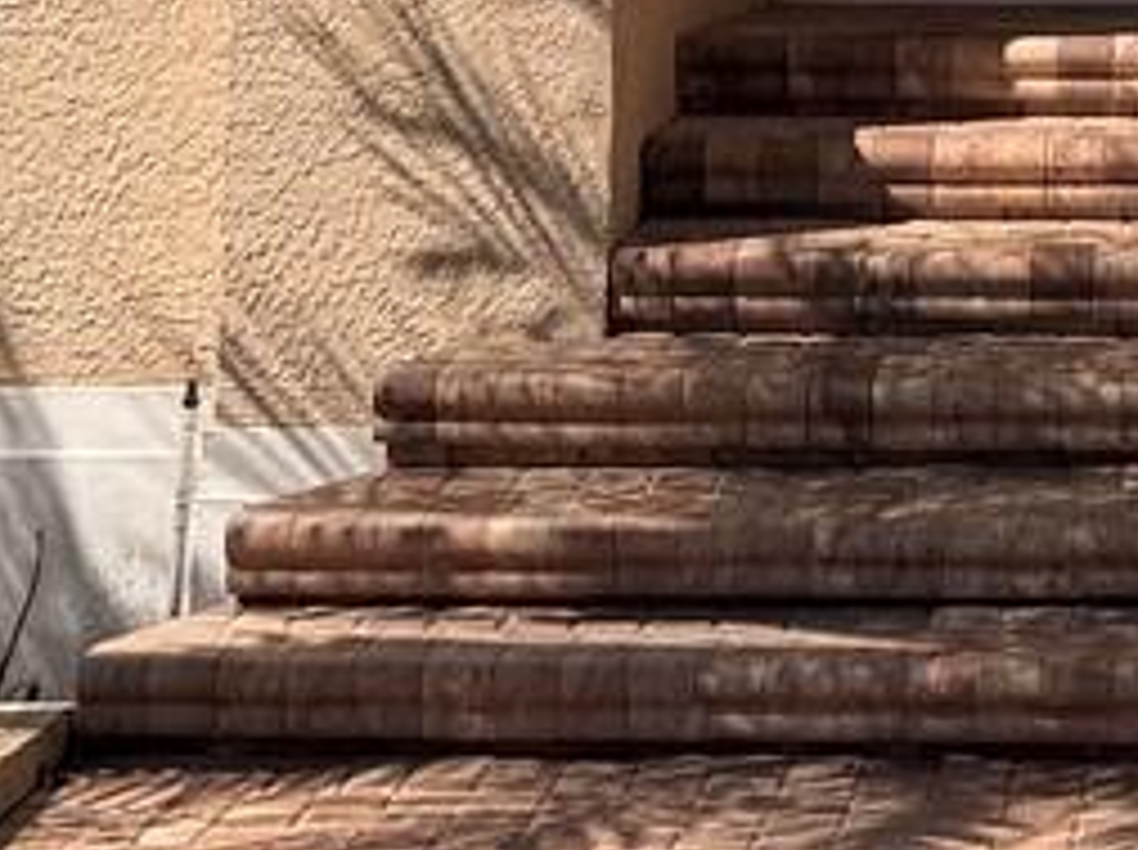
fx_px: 4990
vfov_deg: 9.1
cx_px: 1142
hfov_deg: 12.8
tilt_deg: +7.6
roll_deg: -0.4
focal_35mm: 152
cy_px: -854
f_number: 1.78
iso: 80
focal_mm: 6.76
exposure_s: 1/5714
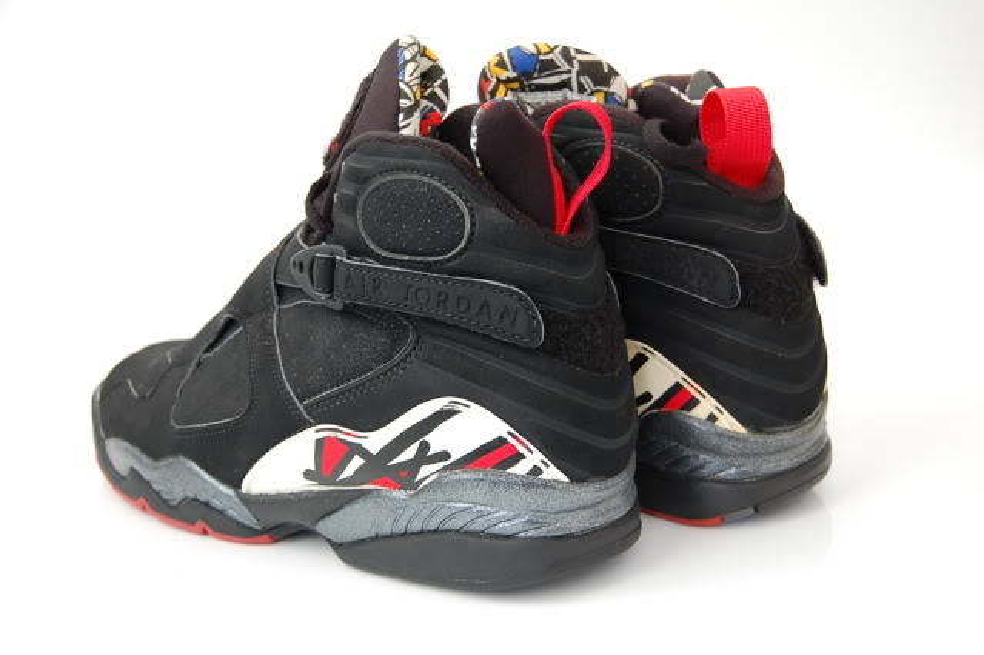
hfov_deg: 35.1
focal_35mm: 57
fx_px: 1557
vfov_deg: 23.7
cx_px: 492
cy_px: 328
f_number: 4.8
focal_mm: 38
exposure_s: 1/10
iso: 800
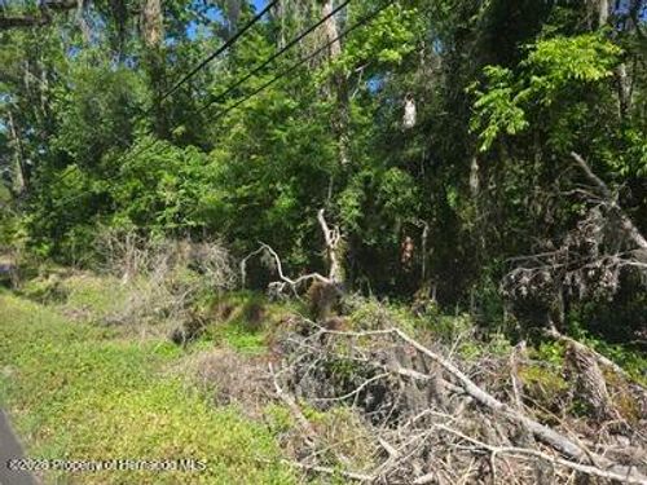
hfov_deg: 73.9
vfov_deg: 58.9
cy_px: 242
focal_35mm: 23
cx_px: 324
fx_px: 430
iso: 12
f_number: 1.7
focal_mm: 6.3
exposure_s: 1/374
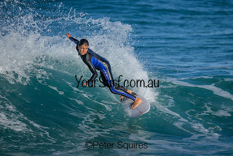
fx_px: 5582
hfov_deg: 2.4
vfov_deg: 1.6
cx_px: 126
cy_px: 72
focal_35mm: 862
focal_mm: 800
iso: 360
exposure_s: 1/2000
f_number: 8
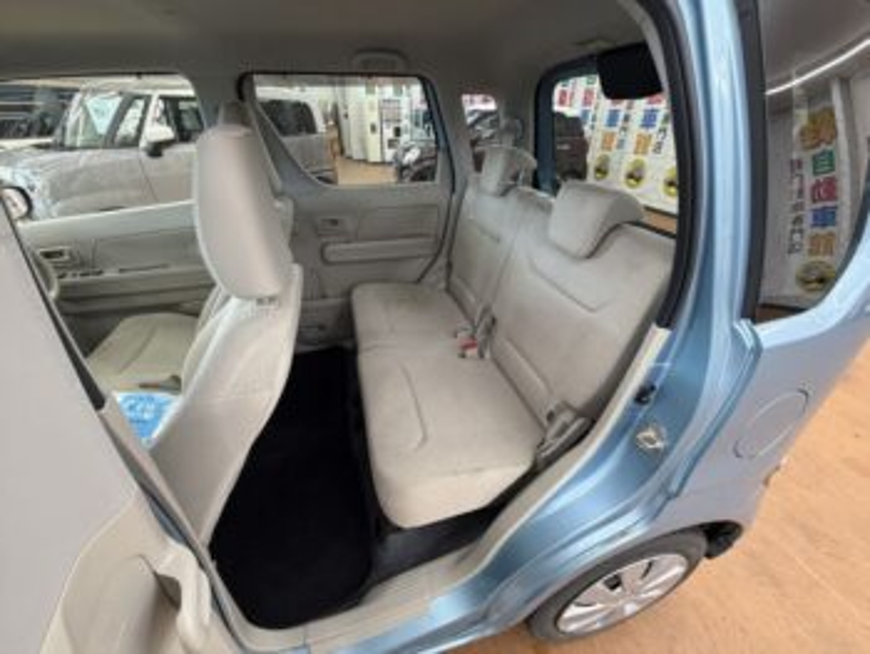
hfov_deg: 102.0
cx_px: 435
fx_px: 352
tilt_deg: -30.0
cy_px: 327
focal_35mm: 14
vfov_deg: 85.7
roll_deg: -0.2
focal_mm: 2.22
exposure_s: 1/50
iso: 250
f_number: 2.2
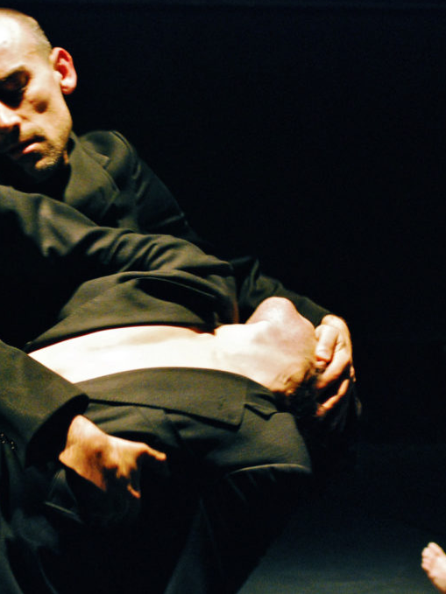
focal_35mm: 120
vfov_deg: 16.5
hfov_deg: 12.3
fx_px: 2057
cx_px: 74
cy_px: 295
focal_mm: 55
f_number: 4
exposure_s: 1/30
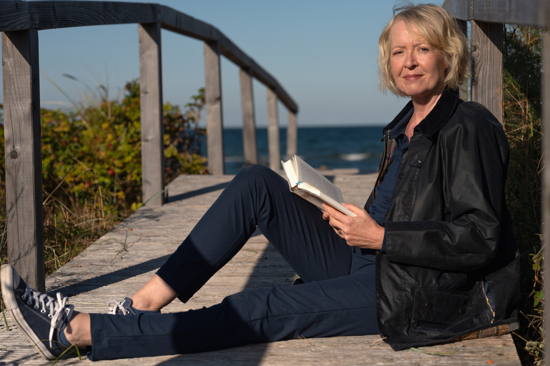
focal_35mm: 85
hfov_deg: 23.9
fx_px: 1298
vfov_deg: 16.1
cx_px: 275
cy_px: 183
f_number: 4.5
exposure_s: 1/5000
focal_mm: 85
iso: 125
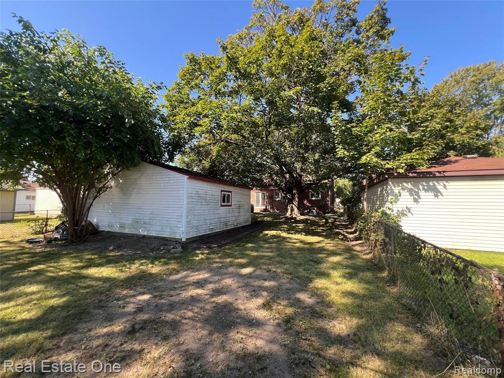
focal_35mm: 13
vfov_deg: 89.9
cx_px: 252
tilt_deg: +3.1
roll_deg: -0.4
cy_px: 189
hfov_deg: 106.2
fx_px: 189
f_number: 1.8
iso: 32
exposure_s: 1/211
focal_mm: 1.57
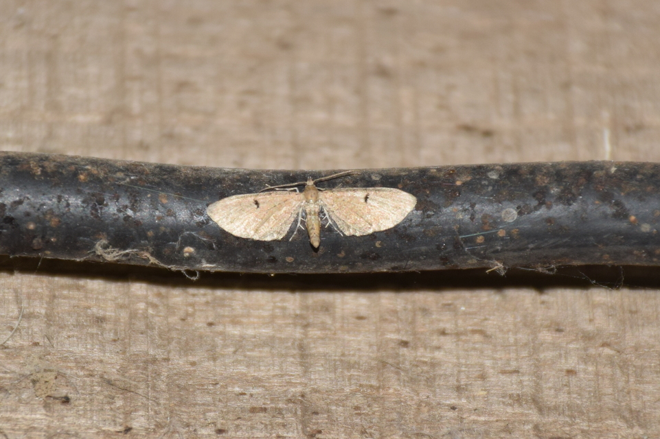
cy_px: 220
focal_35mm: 210
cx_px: 330
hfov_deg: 9.8
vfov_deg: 6.5
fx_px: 3848
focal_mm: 140
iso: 320
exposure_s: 1/60
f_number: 7.1
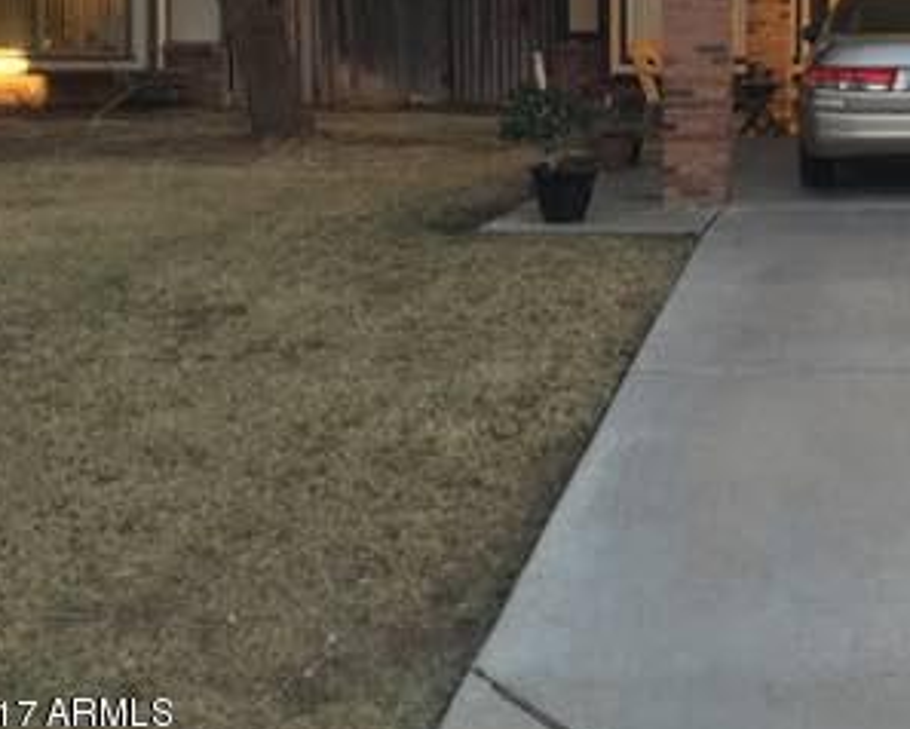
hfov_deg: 28.9
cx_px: 913
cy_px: 40
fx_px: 1644
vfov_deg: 24.1
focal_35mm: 61
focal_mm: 4.15
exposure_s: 1/4
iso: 100
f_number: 2.2
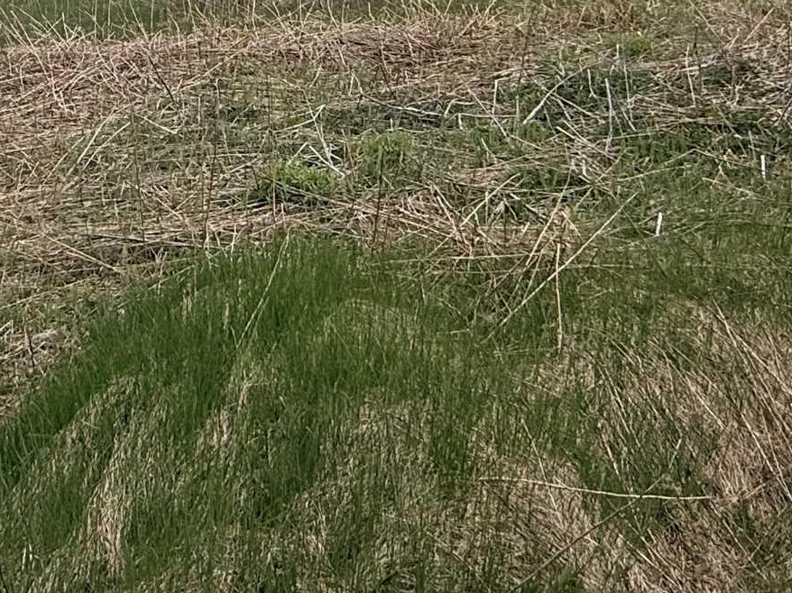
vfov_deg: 25.6
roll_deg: -2.6
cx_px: 257
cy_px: -170
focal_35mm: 49
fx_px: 1121
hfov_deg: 38.4
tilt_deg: +6.9
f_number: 2.2
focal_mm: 2.22
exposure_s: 1/4149
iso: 50
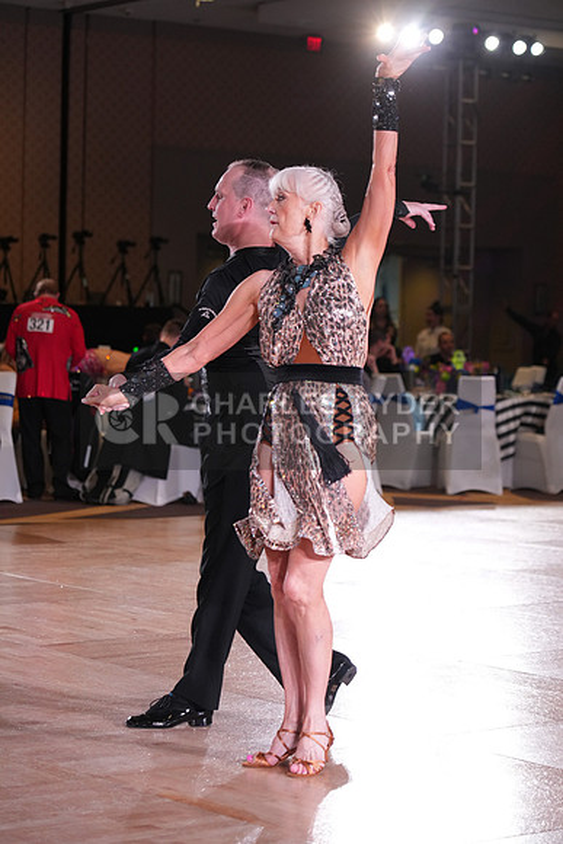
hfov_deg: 14.9
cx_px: 282
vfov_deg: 22.1
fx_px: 2157
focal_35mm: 92
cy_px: 422
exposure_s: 1/500
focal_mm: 92
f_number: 4
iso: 2500
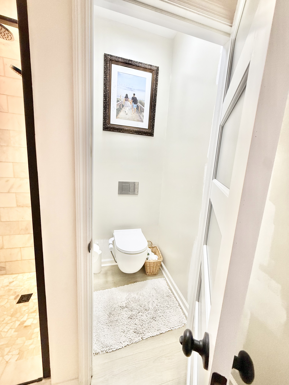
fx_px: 156
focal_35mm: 14
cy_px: 192
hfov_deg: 85.7
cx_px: 144
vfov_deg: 102.1
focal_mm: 2.22
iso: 160
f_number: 2.2
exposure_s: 1/120
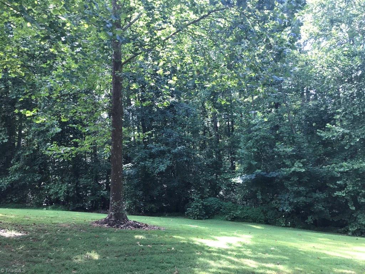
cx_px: 182
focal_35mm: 28
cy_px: 137
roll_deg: +3.3
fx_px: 295
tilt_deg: +4.5
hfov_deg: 63.4
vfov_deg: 49.7
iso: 32
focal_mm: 3.99
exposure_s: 1/120
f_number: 1.8
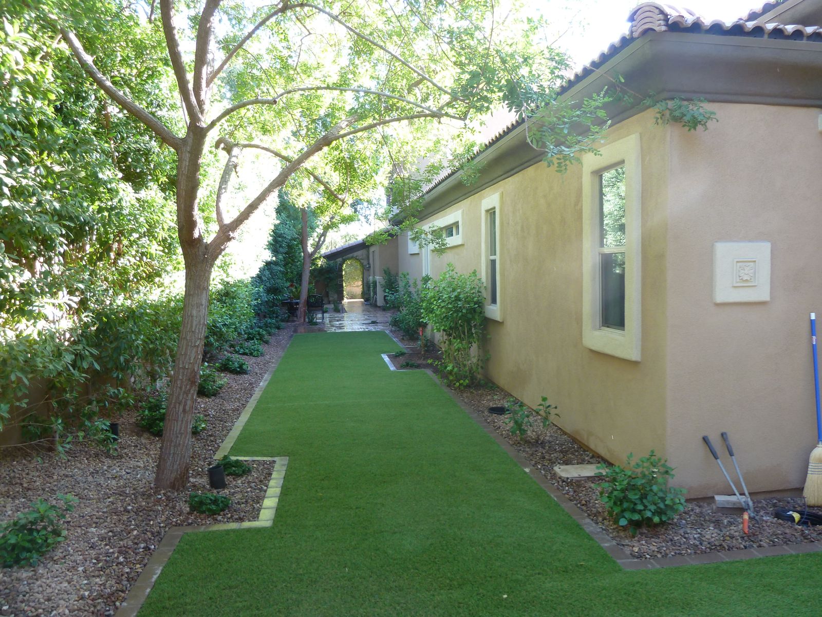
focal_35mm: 25
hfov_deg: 69.4
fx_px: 594
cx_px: 411
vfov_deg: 54.9
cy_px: 308
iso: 100
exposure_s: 1/30
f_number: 3.3
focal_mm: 4.1
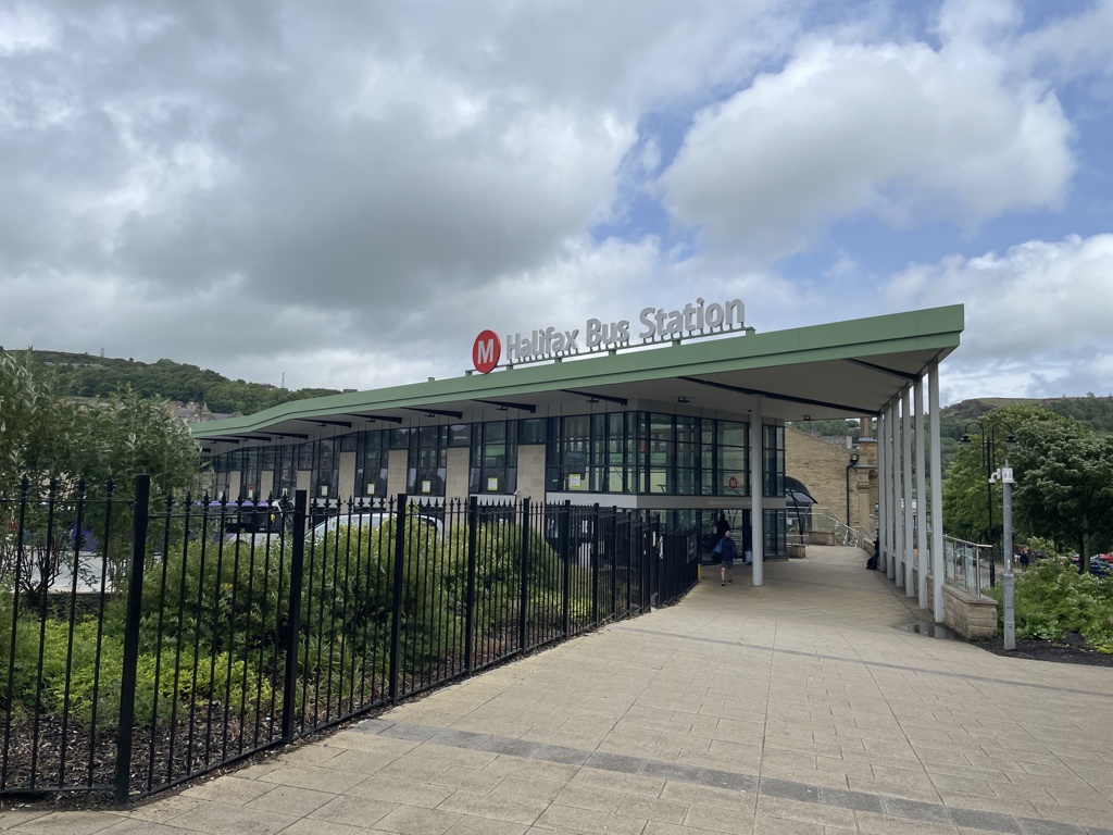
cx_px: 556
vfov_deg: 53.1
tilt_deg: +6.6
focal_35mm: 26
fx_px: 836
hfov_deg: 67.3
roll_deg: -1.4
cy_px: 418
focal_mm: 4.2
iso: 32
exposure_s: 1/4651
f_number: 1.6
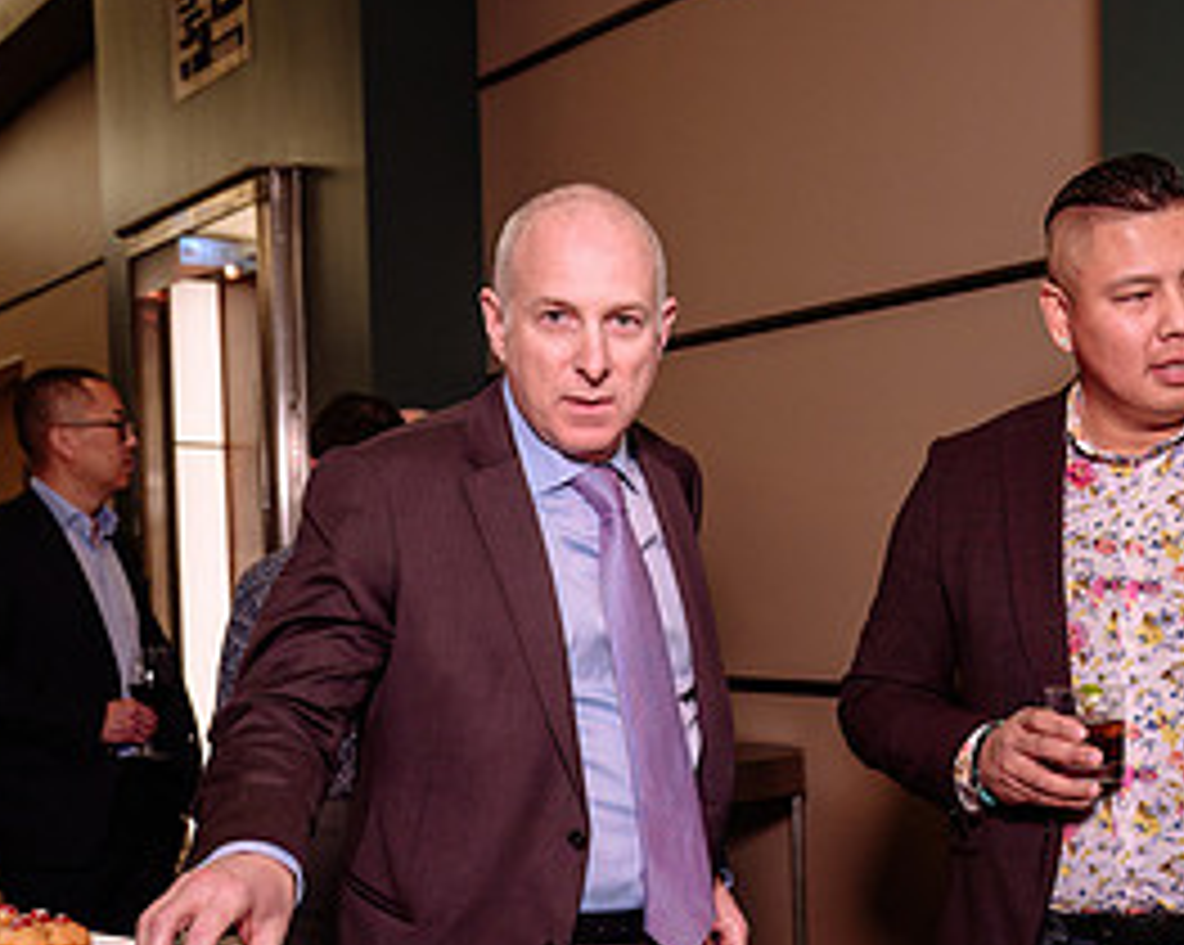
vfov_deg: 25.4
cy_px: 736
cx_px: 729
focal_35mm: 59
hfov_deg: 31.9
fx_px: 2066
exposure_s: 1/80
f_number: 3.5
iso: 800
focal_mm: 28.5
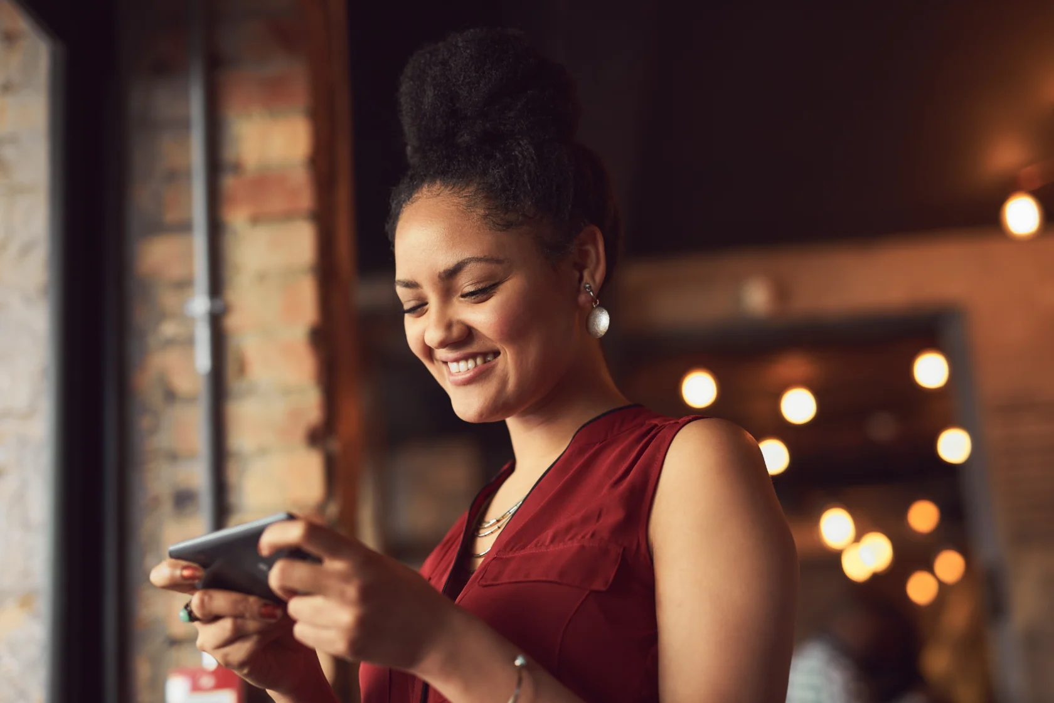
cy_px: 352
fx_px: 1464
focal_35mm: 50
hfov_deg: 39.6
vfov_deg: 27.0
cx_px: 527
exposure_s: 1/200
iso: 320
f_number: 1.8
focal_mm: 50
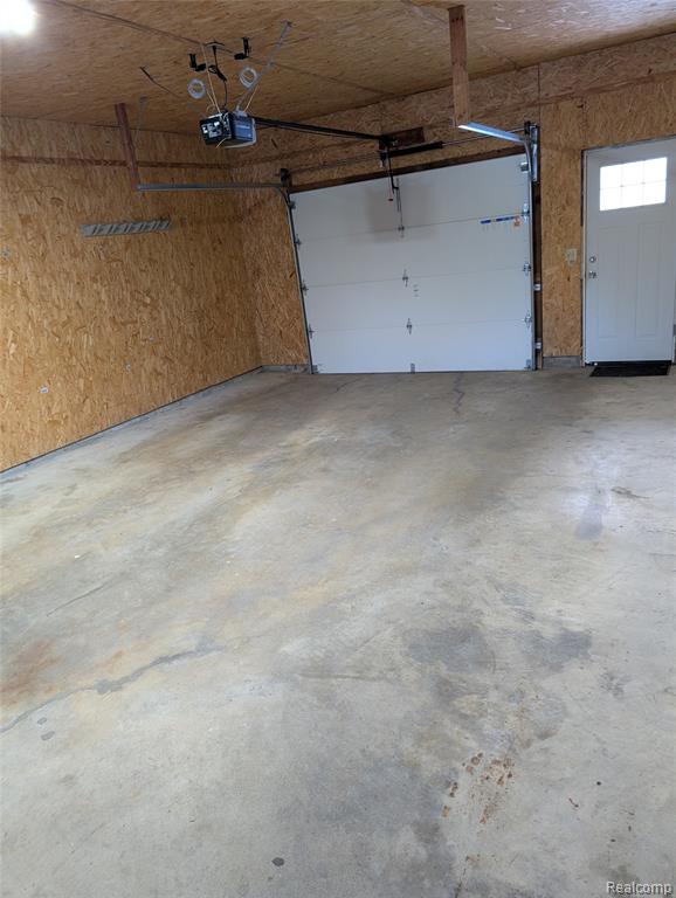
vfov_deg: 71.5
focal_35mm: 24
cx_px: 338
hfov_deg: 56.9
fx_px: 624
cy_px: 449
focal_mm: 6.9
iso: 136
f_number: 1.68
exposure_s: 1/24
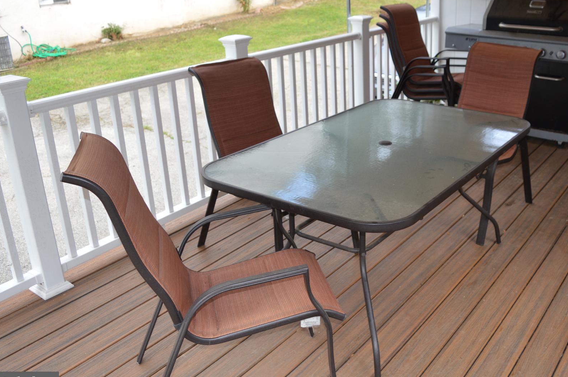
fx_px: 552
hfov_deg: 54.0
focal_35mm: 35
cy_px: 153
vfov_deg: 37.6
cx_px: 348
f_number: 4
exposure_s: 1/125
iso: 140
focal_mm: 18
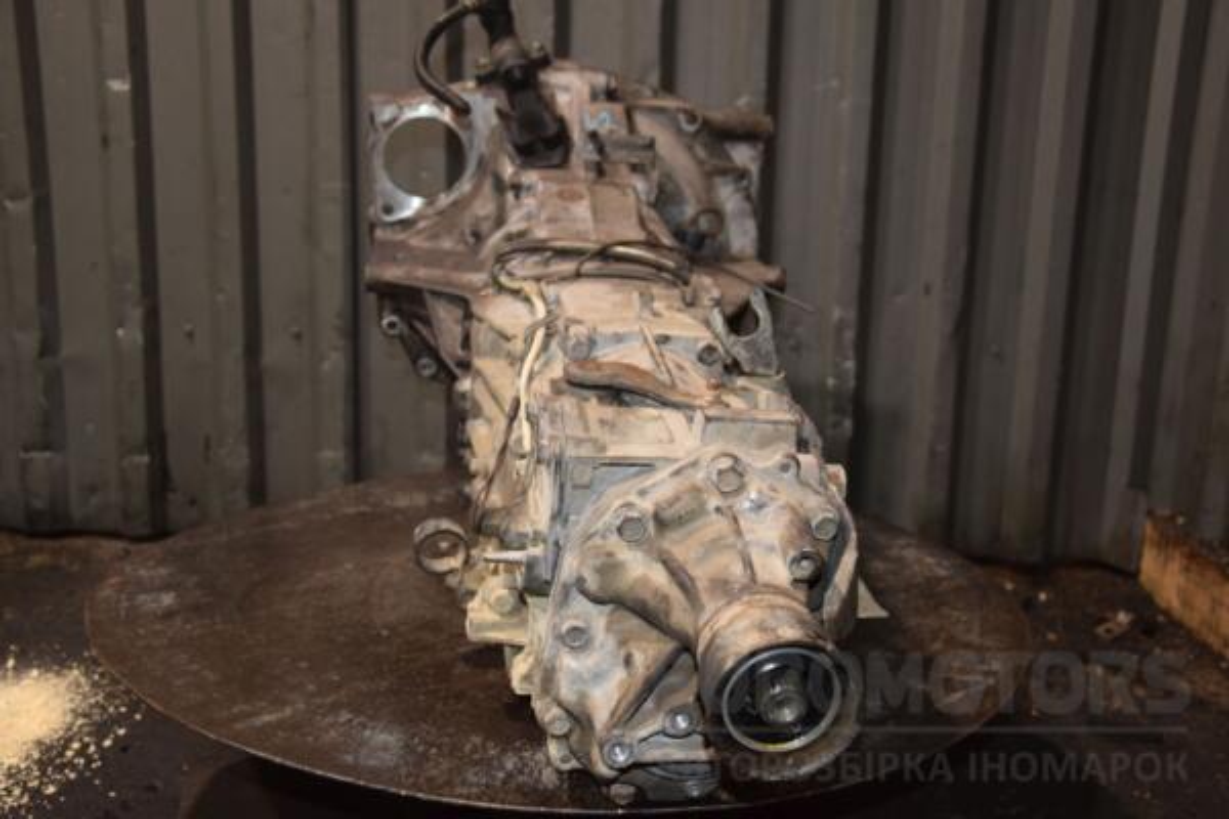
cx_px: 614
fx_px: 1434
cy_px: 410
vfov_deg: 31.9
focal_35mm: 42
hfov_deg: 46.4
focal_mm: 28
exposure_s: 1/60
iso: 800
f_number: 5
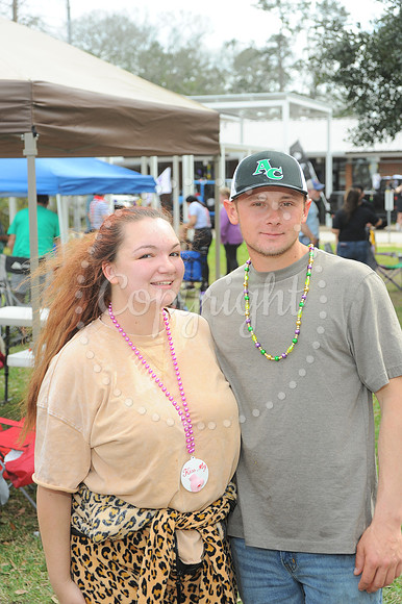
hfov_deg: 18.2
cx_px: 201
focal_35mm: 75
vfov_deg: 27.0
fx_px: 1258
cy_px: 302
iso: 250
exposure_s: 1/160
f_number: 8
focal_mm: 75
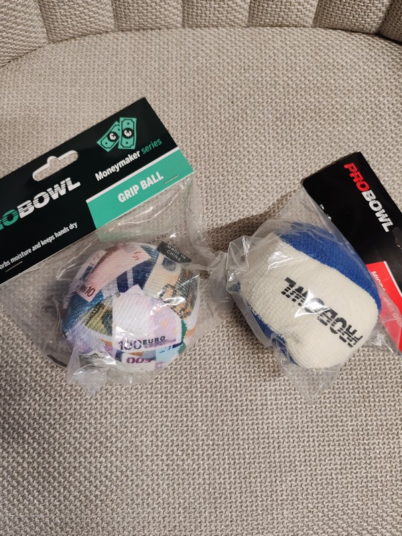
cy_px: 268
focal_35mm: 27
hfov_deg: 51.4
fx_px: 418
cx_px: 201
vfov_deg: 65.3
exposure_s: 1/50
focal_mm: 6.12
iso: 2000
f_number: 1.9
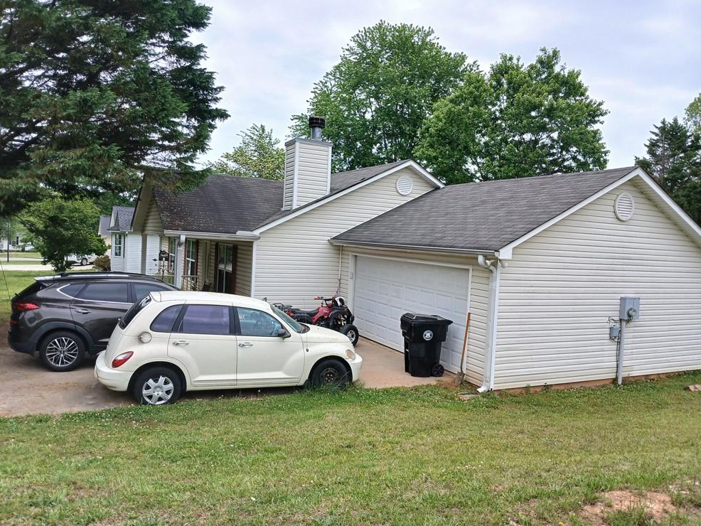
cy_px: 264
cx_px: 348
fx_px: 547
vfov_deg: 51.4
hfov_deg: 65.3
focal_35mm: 27
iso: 20
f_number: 1.8
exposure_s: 1/469
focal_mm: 3.98
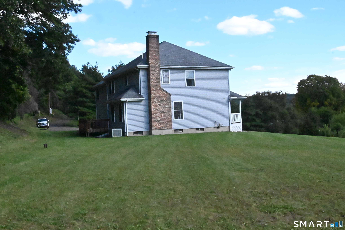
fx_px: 355
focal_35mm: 37
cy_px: 115
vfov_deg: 35.9
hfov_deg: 51.9
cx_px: 172
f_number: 27
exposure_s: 1/6000
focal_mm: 25
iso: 36000
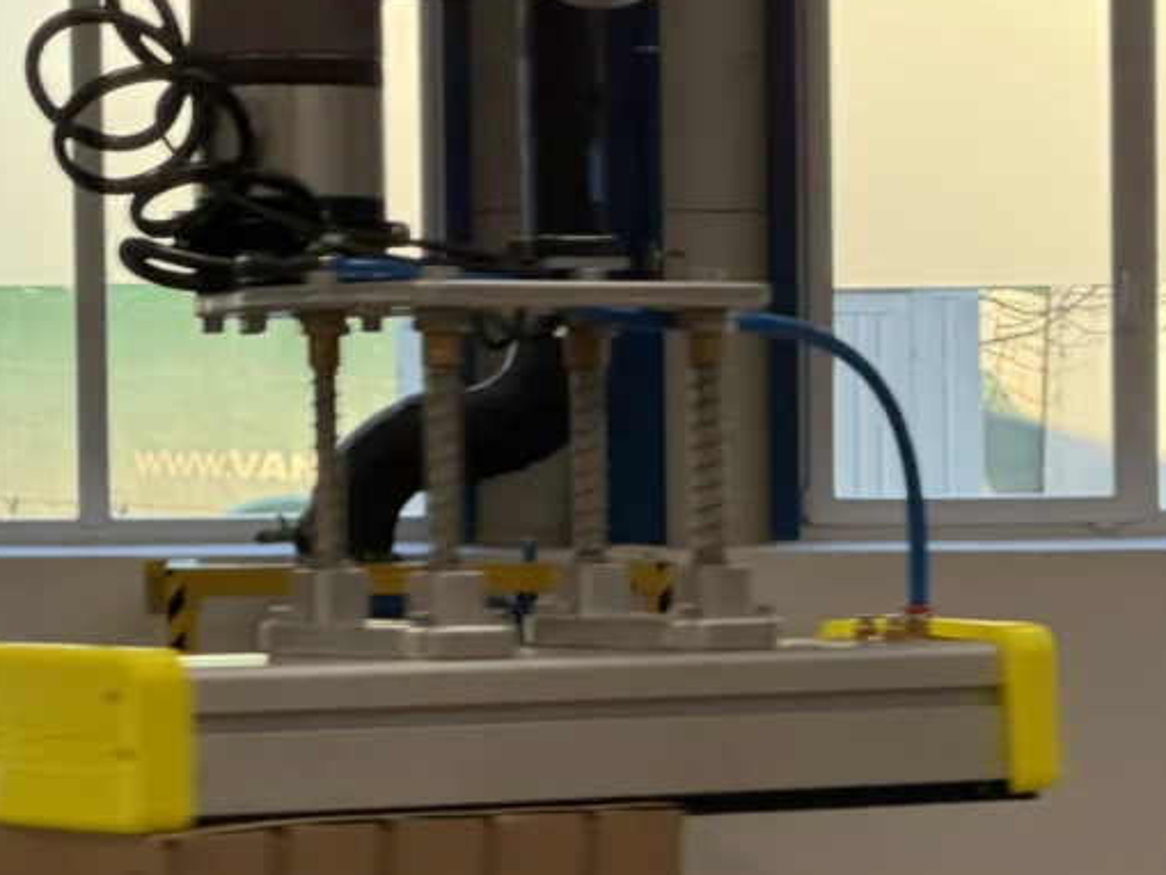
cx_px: 795
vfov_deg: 7.4
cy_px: 651
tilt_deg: -4.8
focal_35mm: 201
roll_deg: -0.4
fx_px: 6772
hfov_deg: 9.8
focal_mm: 16.89
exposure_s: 1/121
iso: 125
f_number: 2.8
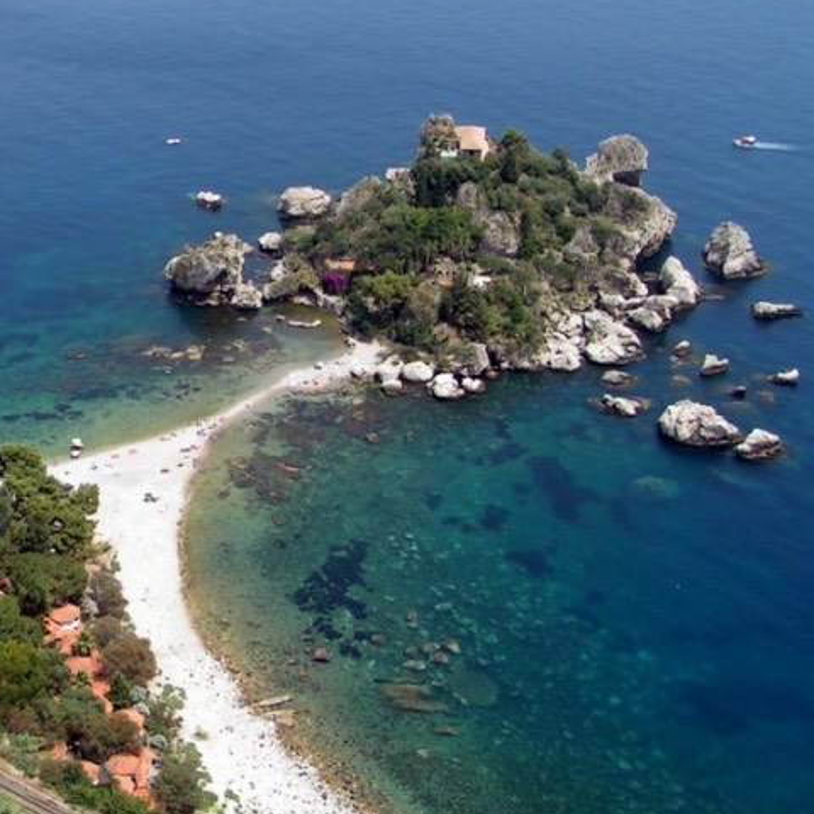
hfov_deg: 26.3
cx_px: 58
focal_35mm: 63
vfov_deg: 27.3
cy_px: 365
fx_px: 1676
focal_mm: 5.8
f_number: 5.6
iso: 50
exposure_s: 1/200
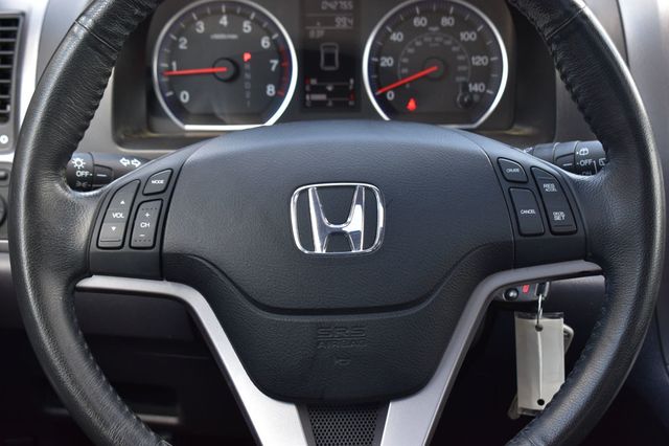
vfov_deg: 19.7
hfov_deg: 29.3
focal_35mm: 69
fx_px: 1282
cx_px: 334
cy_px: 223
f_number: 7.1
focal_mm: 46
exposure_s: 1/50
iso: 400
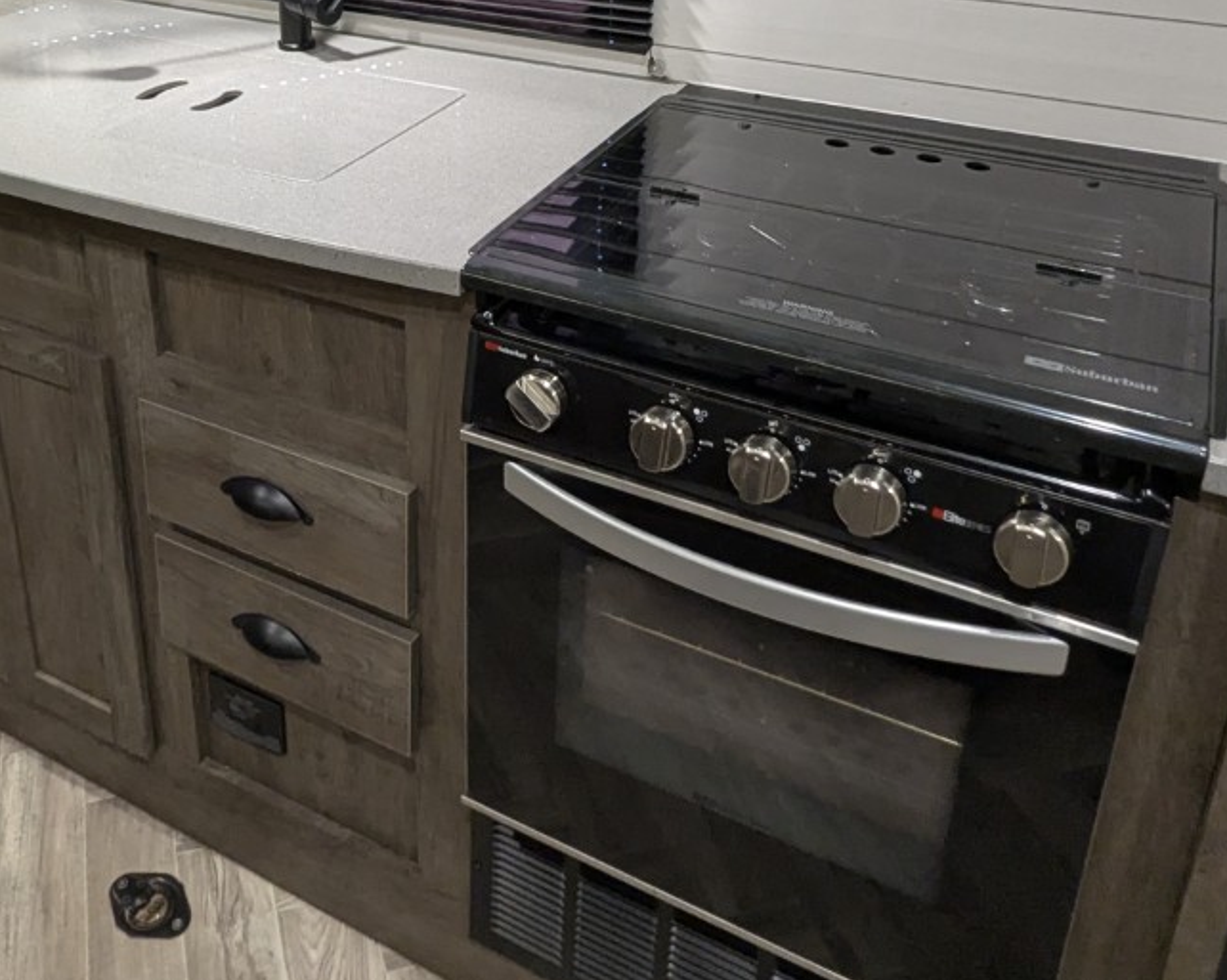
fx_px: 1234
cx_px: 412
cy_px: 162
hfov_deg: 51.9
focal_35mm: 34
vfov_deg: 41.0
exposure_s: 1/29.9
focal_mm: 2.35
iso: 340
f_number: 2.2
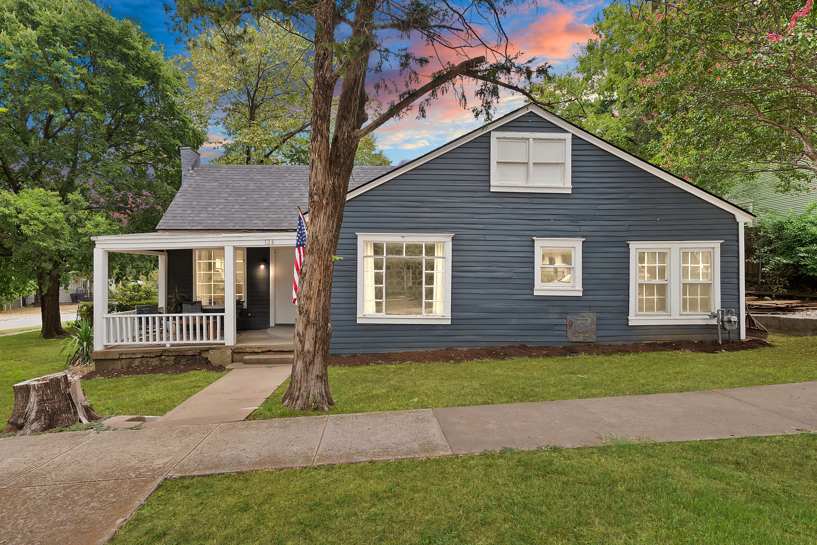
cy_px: 272
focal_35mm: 17
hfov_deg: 93.2
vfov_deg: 70.5
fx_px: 386
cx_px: 408
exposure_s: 1/60
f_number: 9
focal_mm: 17
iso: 640
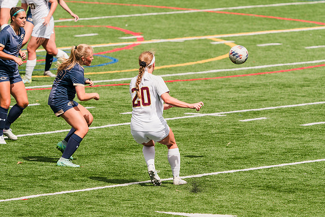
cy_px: 110
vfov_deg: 2.9
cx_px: 188
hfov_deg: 4.4
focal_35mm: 471
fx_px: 4255
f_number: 6.3
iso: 200
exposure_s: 1/1600
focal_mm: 368
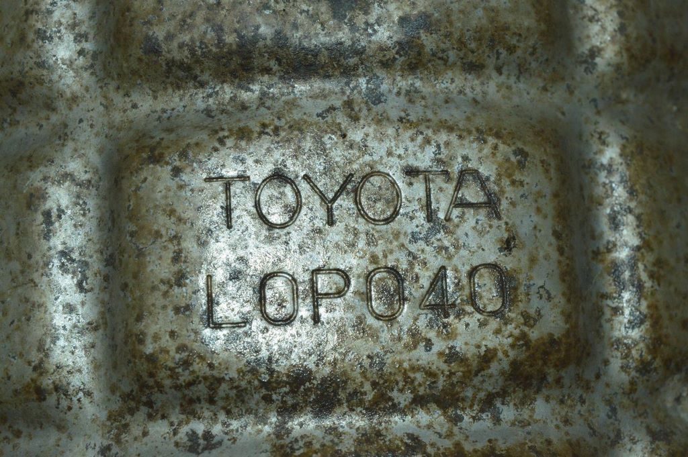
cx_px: 344
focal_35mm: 82
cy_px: 228
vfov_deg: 16.5
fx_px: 1575
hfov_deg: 24.6
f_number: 16
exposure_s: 1/200
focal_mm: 55
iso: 2000
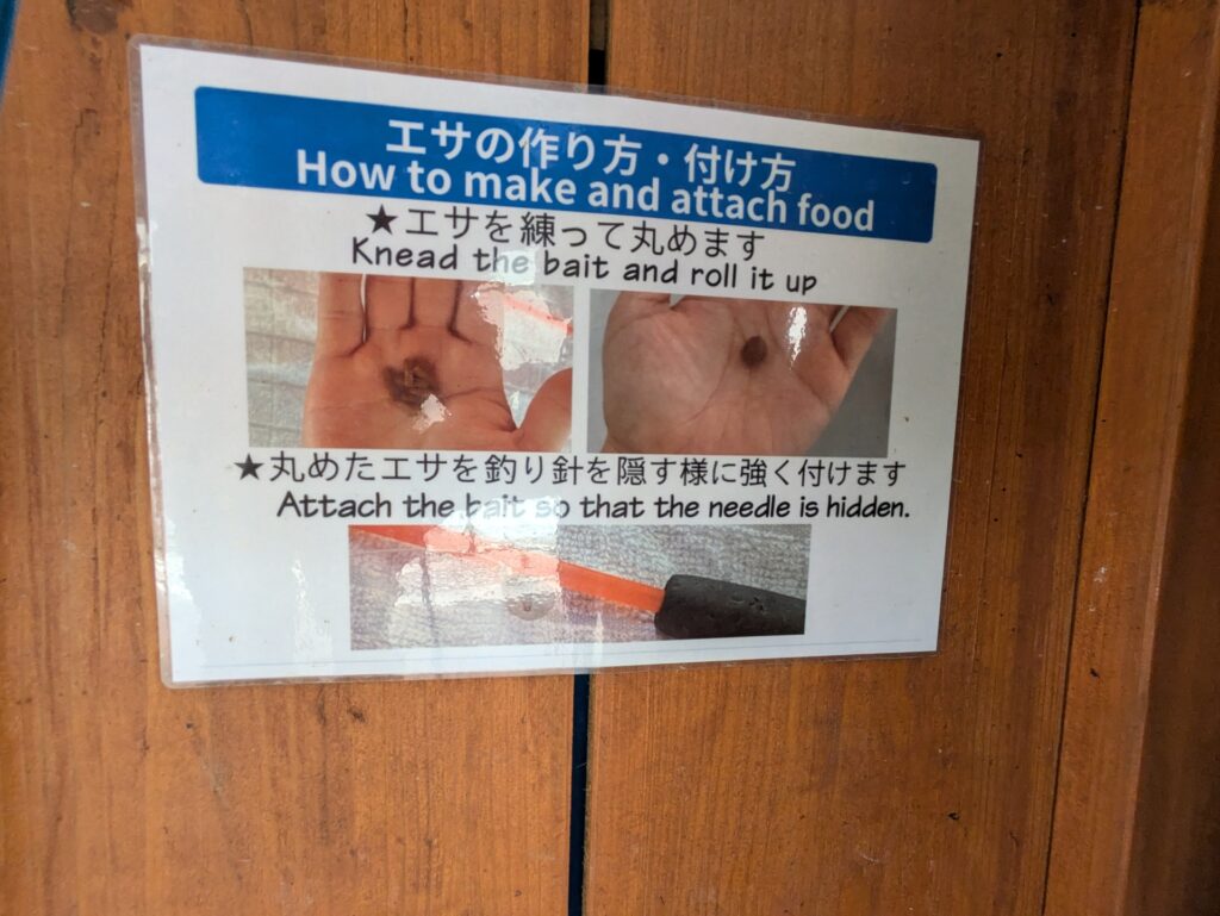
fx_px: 494
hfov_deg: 102.0
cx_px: 610
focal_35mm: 14
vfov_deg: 85.7
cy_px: 458
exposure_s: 1/120
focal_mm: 1.83
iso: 336
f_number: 2.2
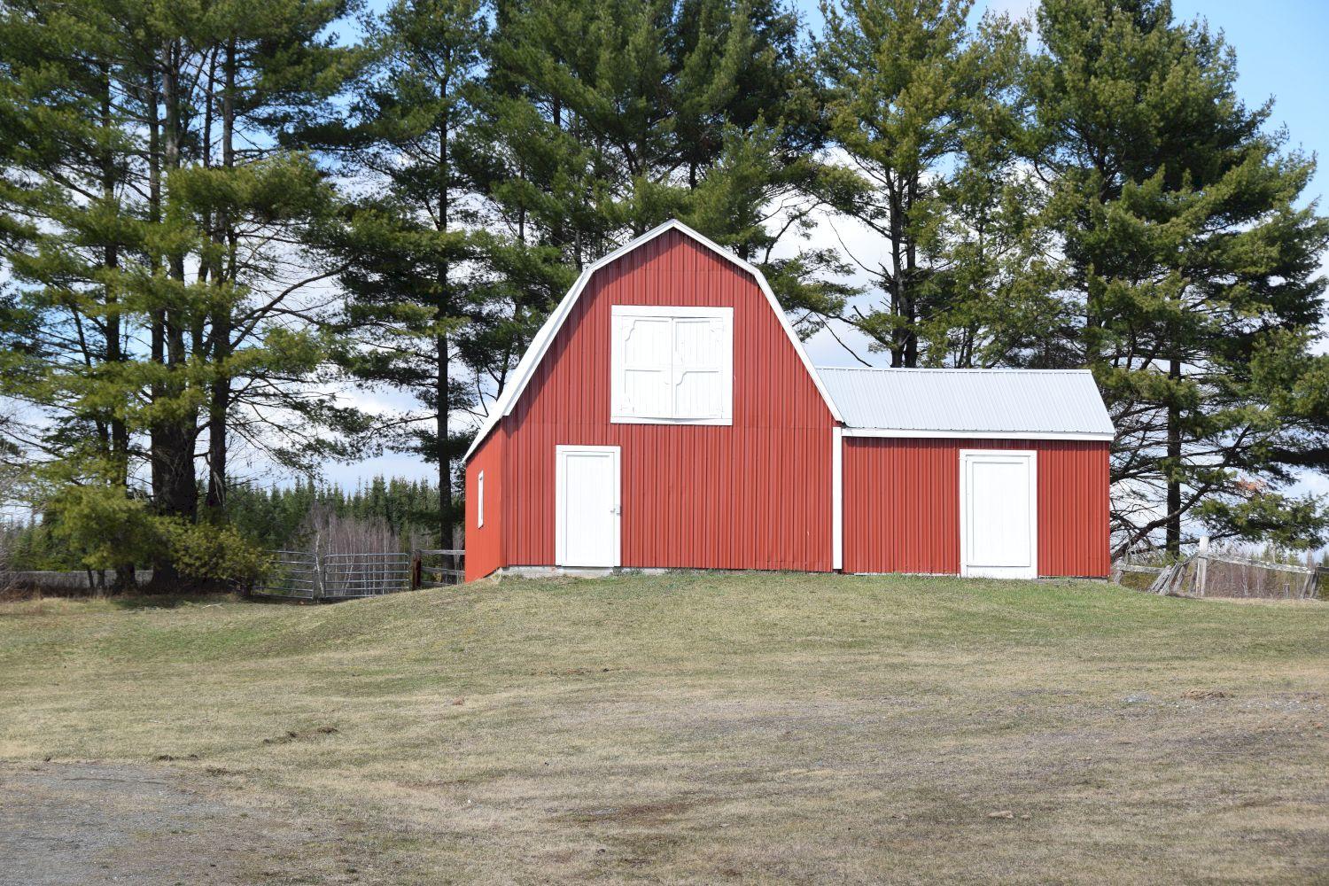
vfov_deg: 14.0
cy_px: 443
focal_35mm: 98
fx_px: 3599
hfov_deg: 20.9
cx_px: 664
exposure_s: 1/400
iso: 200
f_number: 9
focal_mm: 65
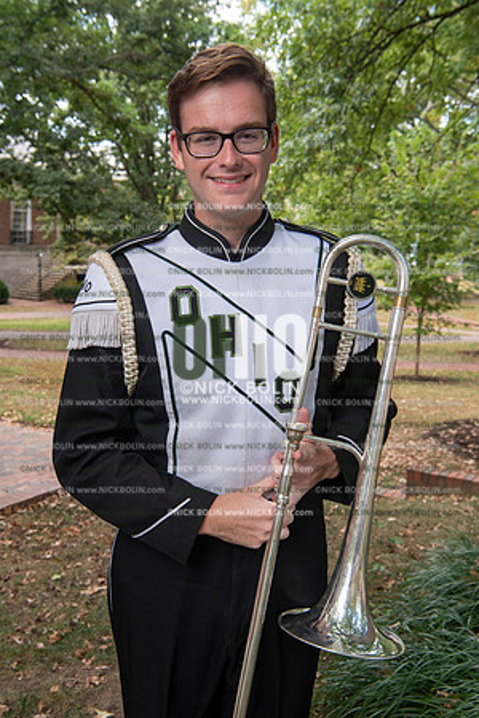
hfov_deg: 29.9
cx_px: 240
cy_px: 359
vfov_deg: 43.6
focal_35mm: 45
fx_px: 898
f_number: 8
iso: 500
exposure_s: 1/100
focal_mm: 45
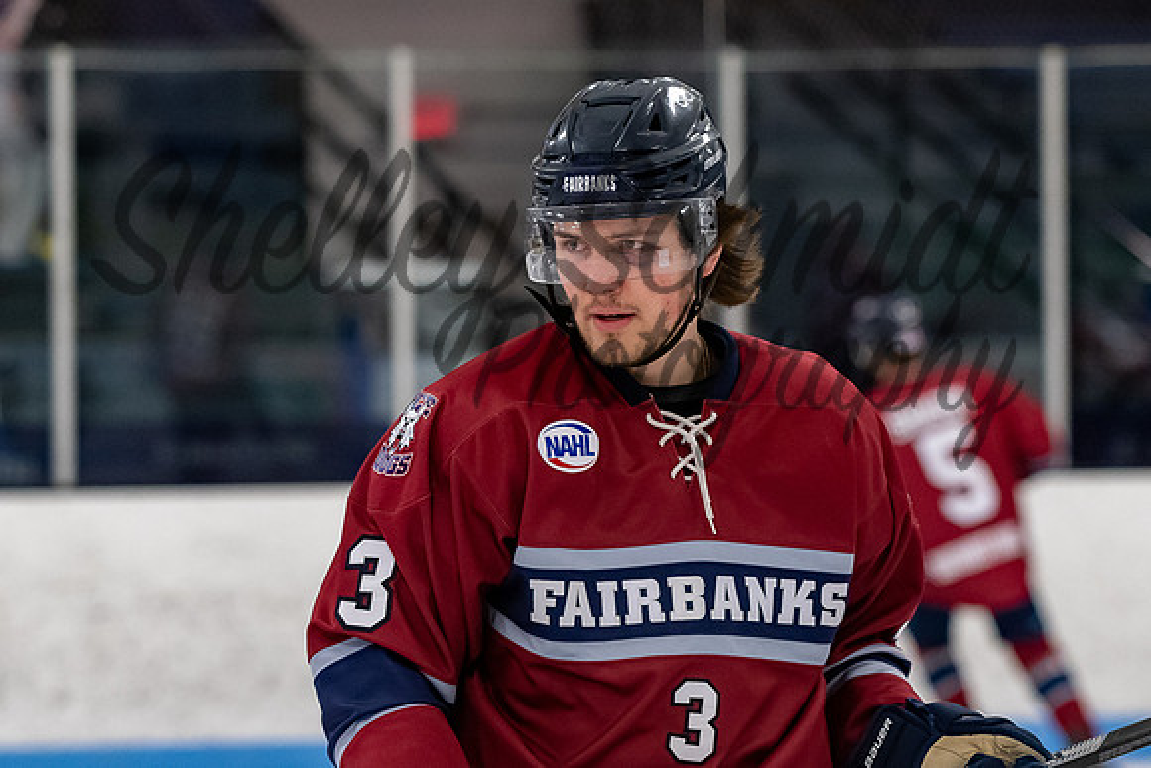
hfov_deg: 8.3
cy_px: 277
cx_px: 581
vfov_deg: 5.5
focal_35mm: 249
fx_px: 7959
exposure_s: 1/800
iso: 2000
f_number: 3.2
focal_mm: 120
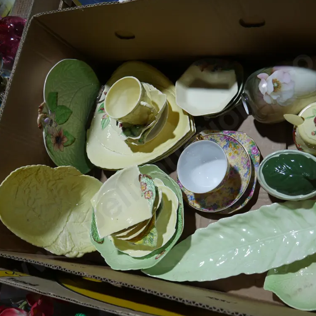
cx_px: 179
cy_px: 157
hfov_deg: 45.9
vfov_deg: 46.0
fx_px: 372
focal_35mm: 36
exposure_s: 1/125
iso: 200
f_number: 3.6
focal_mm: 15
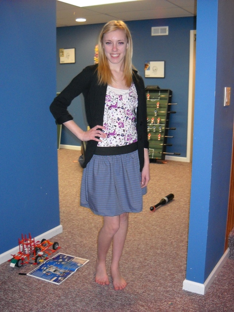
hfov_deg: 35.1
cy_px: 156
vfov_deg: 45.8
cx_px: 117
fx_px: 369
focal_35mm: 41
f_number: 3.1
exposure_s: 1/30
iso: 417
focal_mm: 6.72
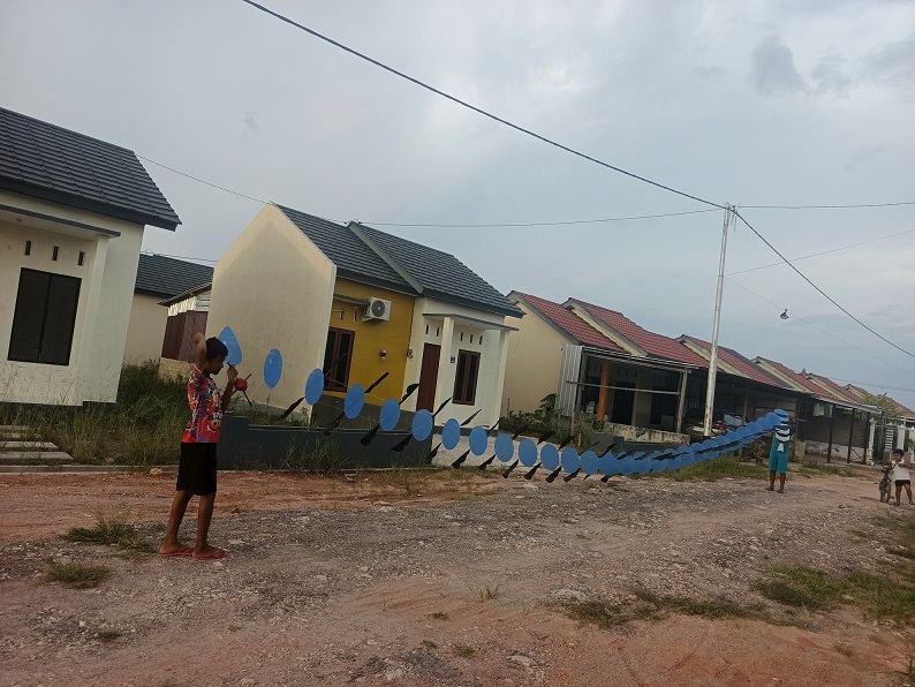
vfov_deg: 58.9
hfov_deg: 73.9
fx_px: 608
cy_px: 344
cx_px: 458
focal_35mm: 23
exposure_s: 1/187
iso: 99
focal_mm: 5.25
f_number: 1.7
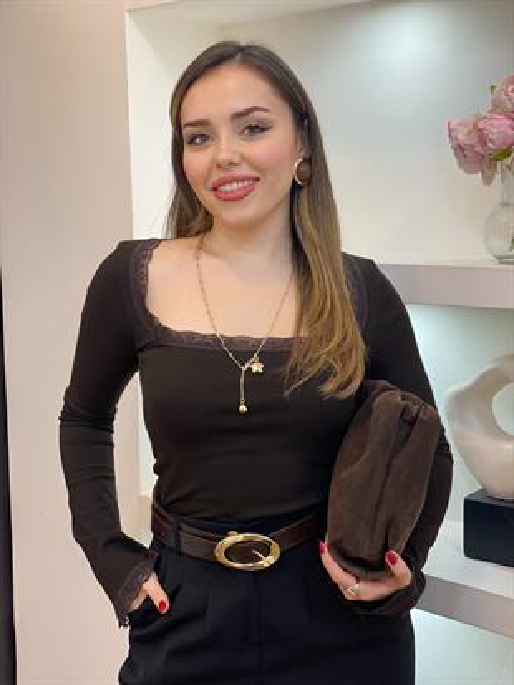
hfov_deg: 28.0
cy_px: 342
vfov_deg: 36.8
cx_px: 257
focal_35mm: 52
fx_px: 1029
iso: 125
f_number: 2
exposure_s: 1/100
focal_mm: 6
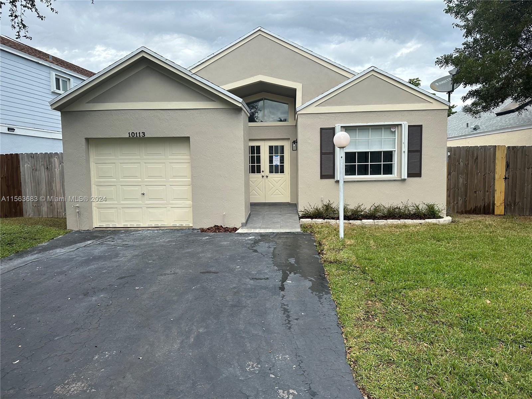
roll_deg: +0.6
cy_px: 200
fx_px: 369
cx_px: 266
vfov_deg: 56.8
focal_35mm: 24
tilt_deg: -4.2
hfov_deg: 71.6
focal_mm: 6.86
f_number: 1.78
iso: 80
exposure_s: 1/2732
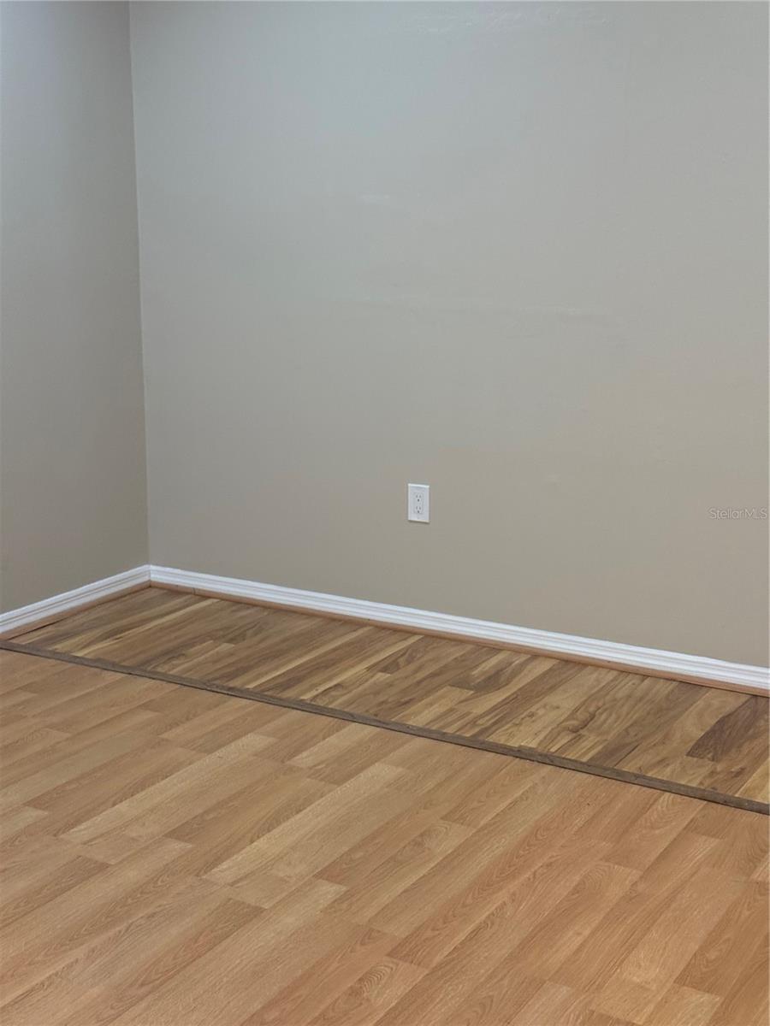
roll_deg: -1.2
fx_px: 1424
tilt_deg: -12.0
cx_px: 385
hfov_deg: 30.3
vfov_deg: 39.7
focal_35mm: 48
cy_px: 513
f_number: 1.78
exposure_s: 1/60
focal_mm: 6.76
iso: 160
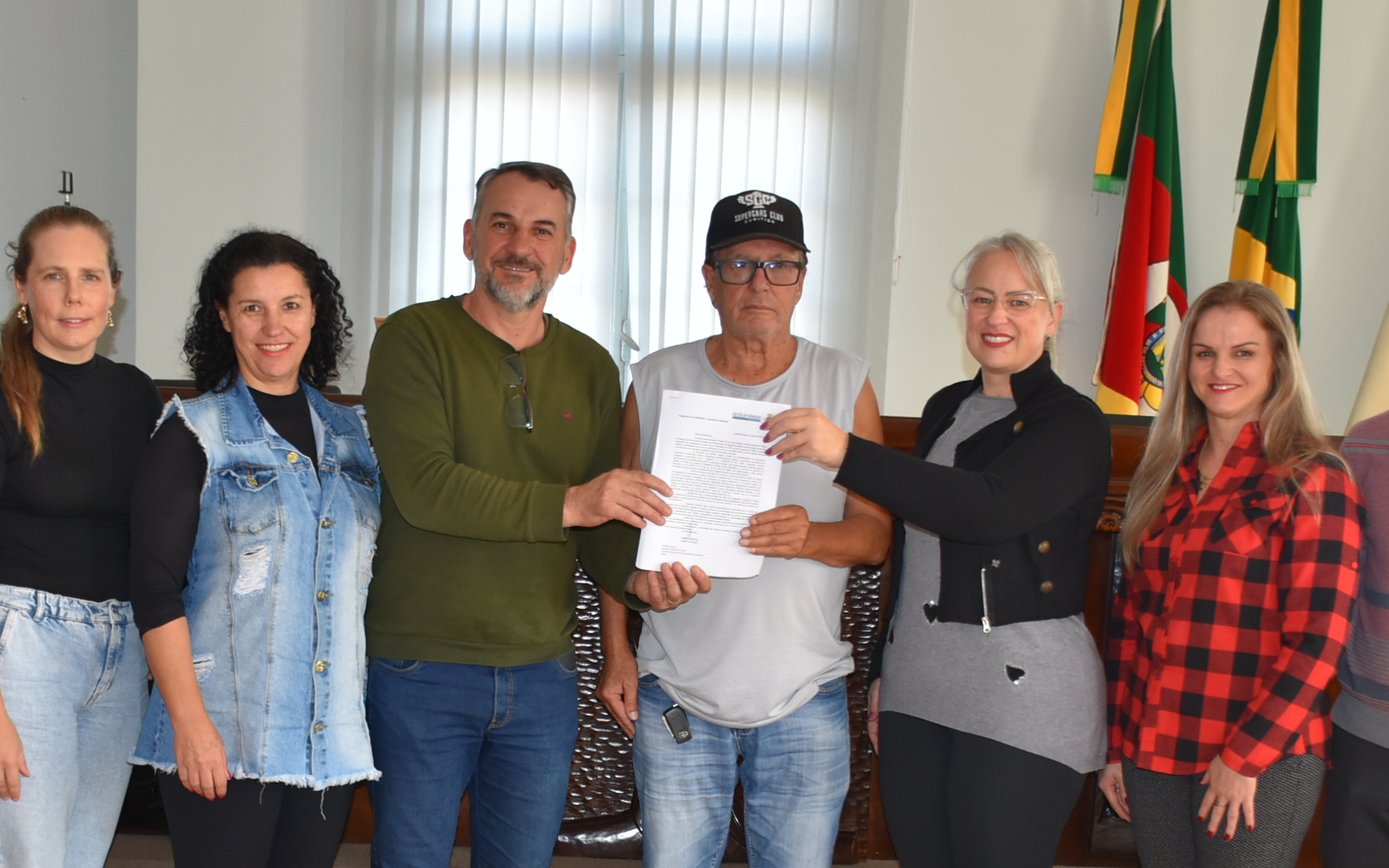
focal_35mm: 57
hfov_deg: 35.8
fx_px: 2151
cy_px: 704
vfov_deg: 22.5
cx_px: 637
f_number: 3.8
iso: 400
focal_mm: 23
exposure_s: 1/80
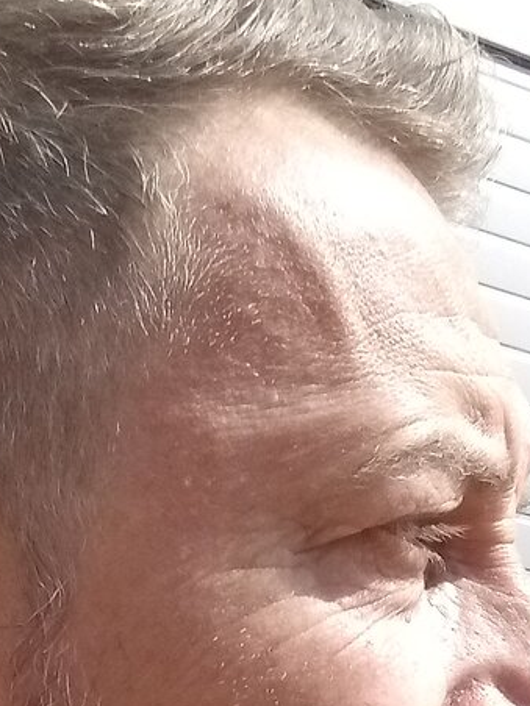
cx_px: 205
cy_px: 864
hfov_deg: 21.3
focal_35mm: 69
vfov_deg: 25.1
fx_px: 1409
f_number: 2.2
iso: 118
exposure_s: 1/1131
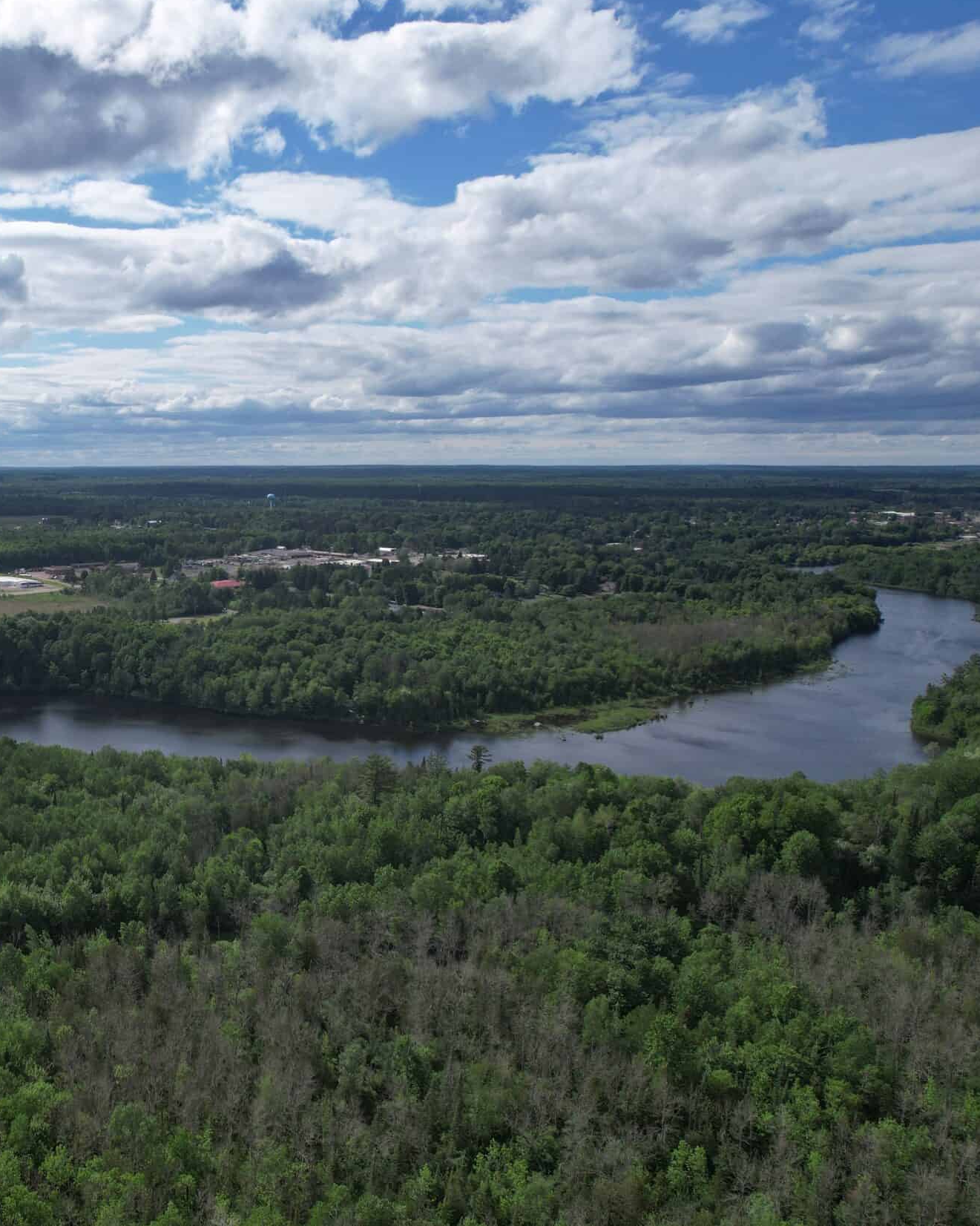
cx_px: 121
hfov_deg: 42.5
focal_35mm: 32
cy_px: 593
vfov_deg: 55.7
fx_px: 1160
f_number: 2.8
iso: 100
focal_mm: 8.38
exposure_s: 1/3200
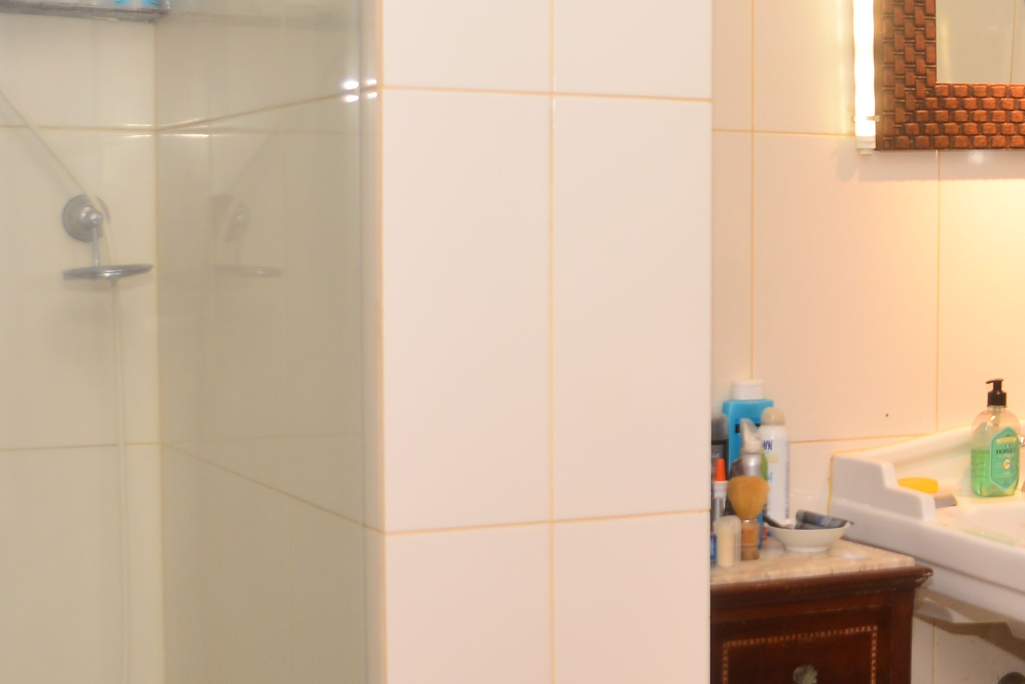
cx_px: 801
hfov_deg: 22.3
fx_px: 2563
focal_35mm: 90
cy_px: 369
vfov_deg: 15.2
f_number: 2.8
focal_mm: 32
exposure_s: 1/200
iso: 320
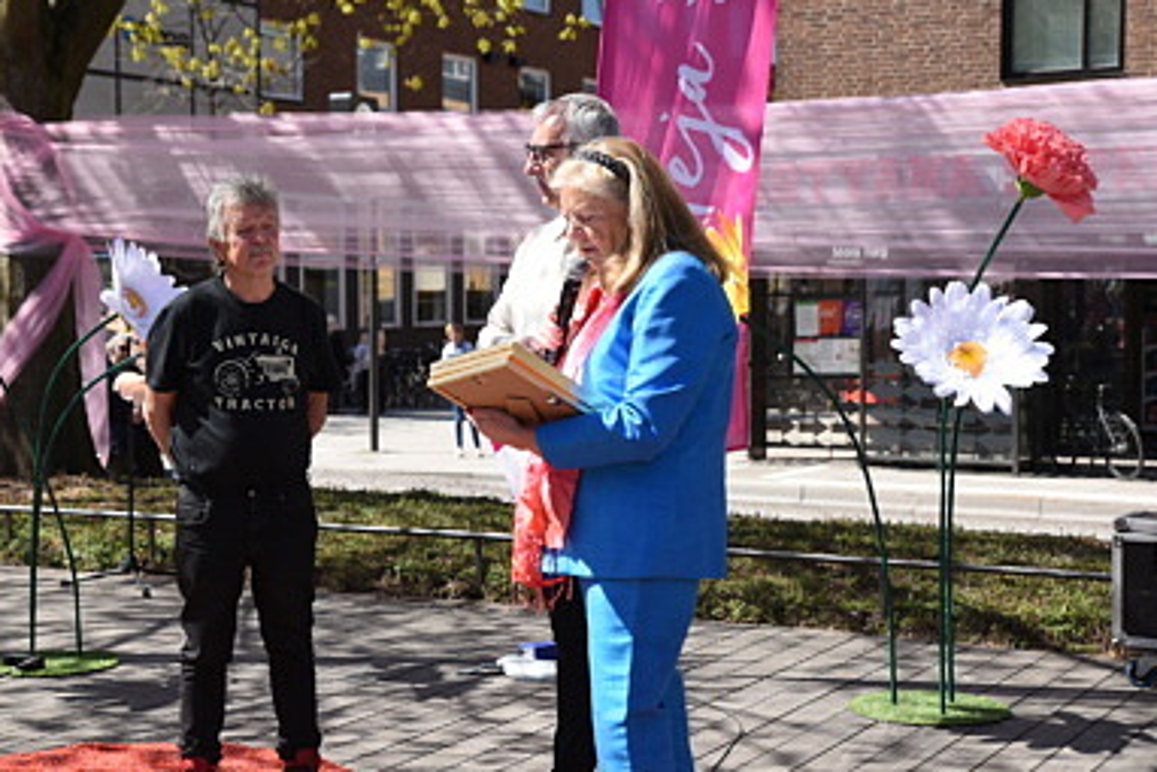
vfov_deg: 20.9
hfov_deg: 30.9
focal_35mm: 65
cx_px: 459
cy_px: 391
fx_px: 2090
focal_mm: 50
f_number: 5.6
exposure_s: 1/2500
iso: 640
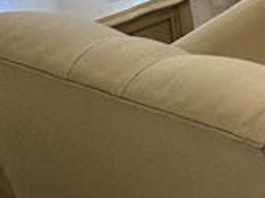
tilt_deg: -8.6
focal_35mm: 85
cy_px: -284
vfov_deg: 12.9
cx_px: 696
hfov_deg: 13.4
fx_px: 649
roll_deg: -1.1
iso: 200
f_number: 2.2
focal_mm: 2.22
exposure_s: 1/99
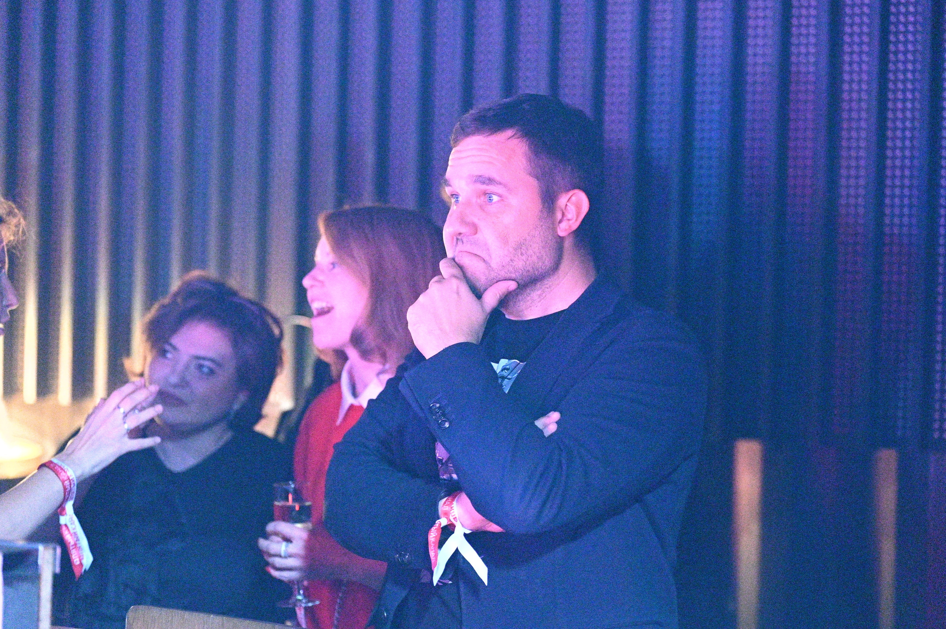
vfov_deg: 14.8
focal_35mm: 92
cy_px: 314
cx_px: 473
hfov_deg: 22.2
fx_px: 2416
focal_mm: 92
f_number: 2.7
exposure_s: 1/100
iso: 51200
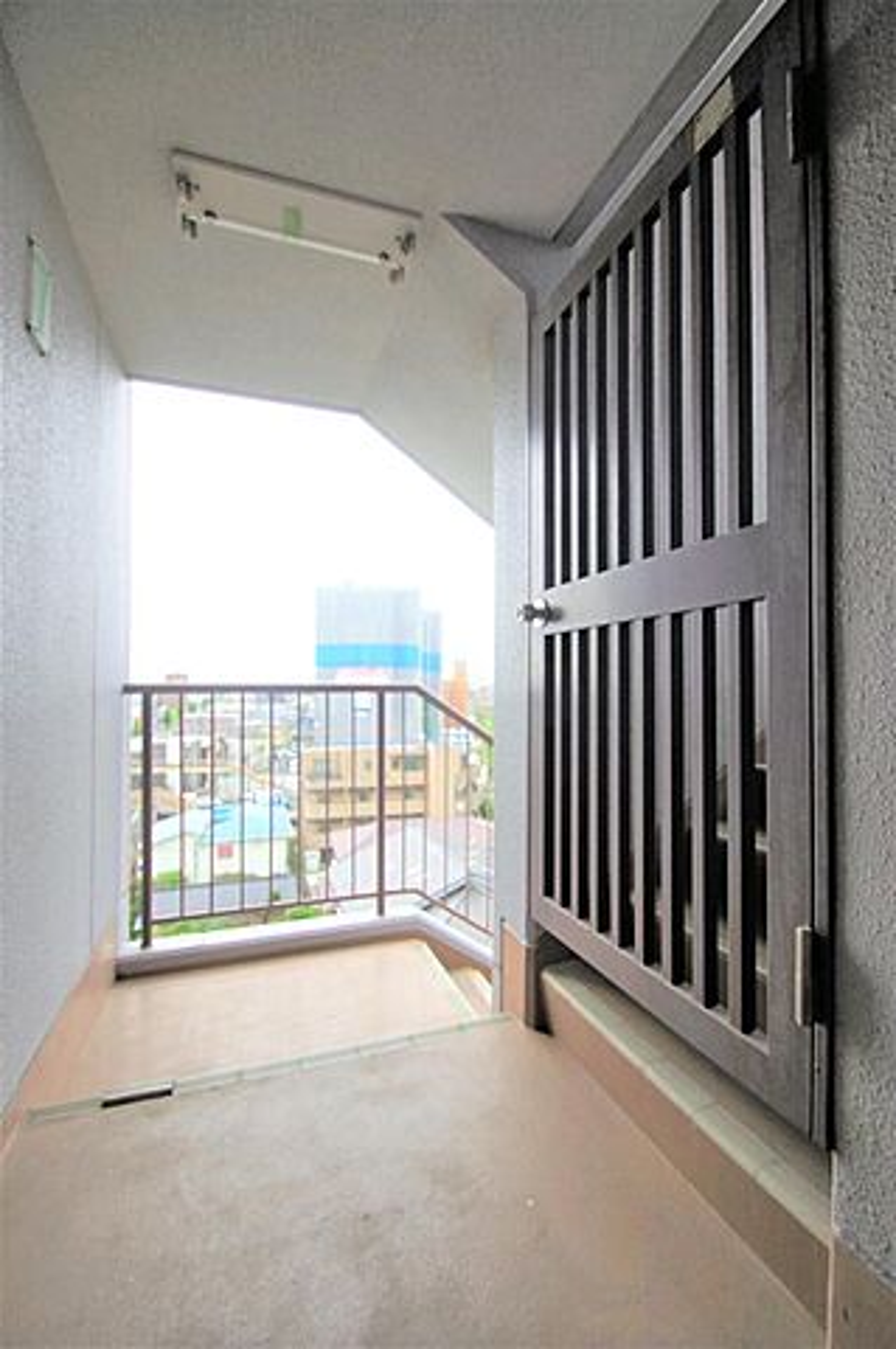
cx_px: 448
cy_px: 674
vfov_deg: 100.4
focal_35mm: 15
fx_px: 561
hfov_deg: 77.2
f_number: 5
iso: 100
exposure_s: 1/60
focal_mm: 10
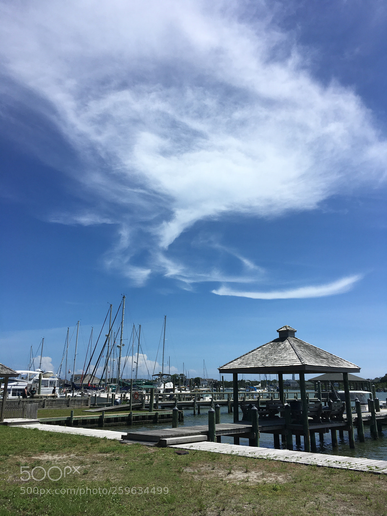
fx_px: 432
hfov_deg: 48.2
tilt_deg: +15.4
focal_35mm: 29
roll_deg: +0.2
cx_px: 194
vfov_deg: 61.7
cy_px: 258
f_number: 2.2
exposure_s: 1/3077
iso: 25
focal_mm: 4.15
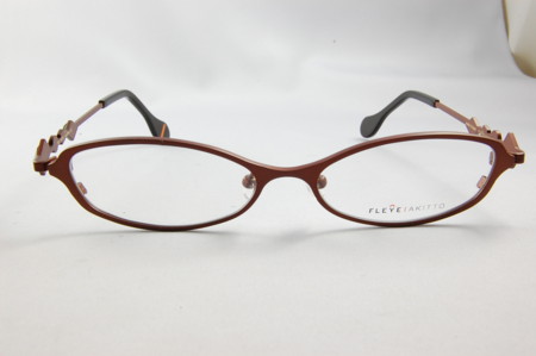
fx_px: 625
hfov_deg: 46.4
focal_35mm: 42
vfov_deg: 31.8
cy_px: 178
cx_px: 268
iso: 800
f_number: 18
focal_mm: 28
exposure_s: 1/6
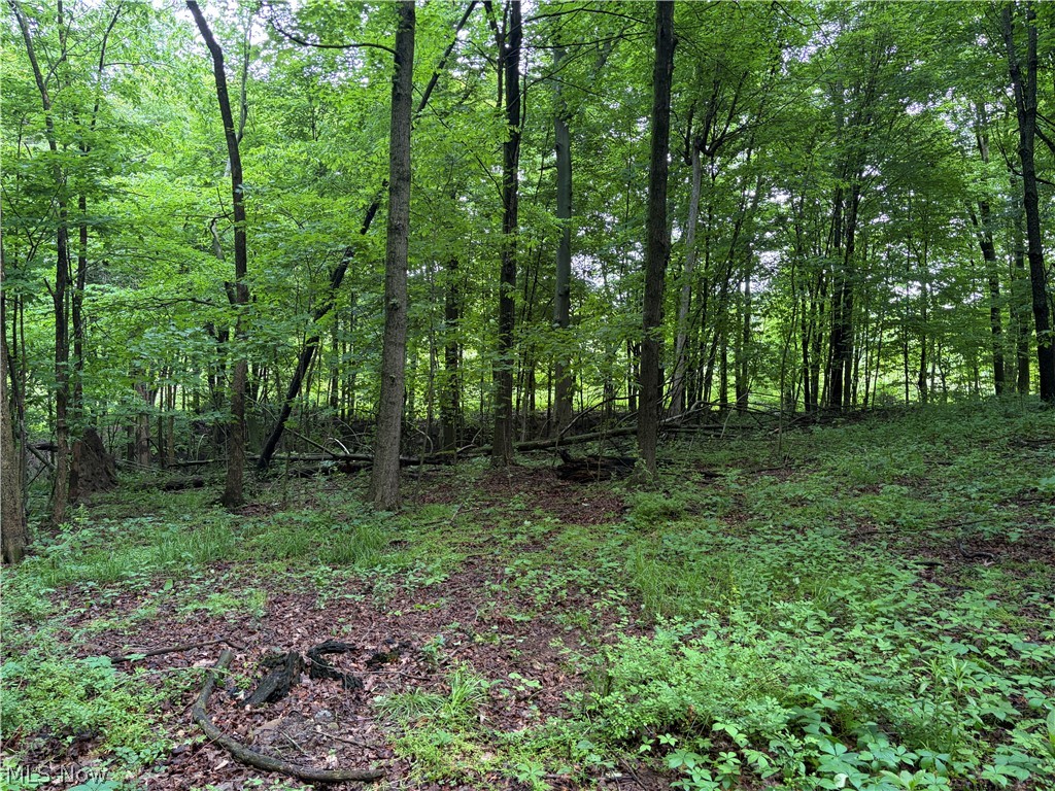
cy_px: 396
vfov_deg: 53.1
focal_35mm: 26
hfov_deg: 67.3
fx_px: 792
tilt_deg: -2.4
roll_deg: -0.1
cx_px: 528
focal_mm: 5.96
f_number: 1.6
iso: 125
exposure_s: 1/87
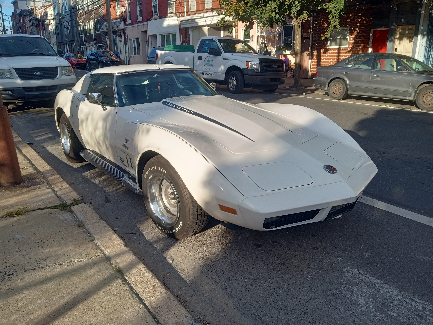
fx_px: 350
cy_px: 162
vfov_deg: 49.7
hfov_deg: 63.4
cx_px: 216
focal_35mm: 28
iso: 100
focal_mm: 3.71
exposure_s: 1/1105
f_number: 2.2
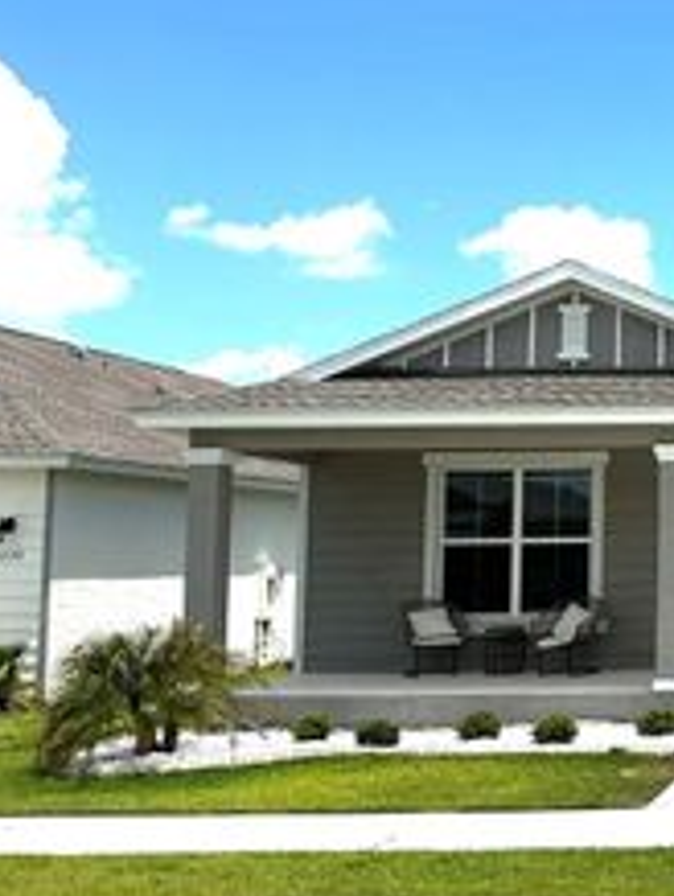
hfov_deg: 23.0
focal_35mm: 55
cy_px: 430
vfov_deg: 34.9
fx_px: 1425
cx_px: 921
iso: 80
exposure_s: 1/8197
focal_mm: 6.86
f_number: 1.78
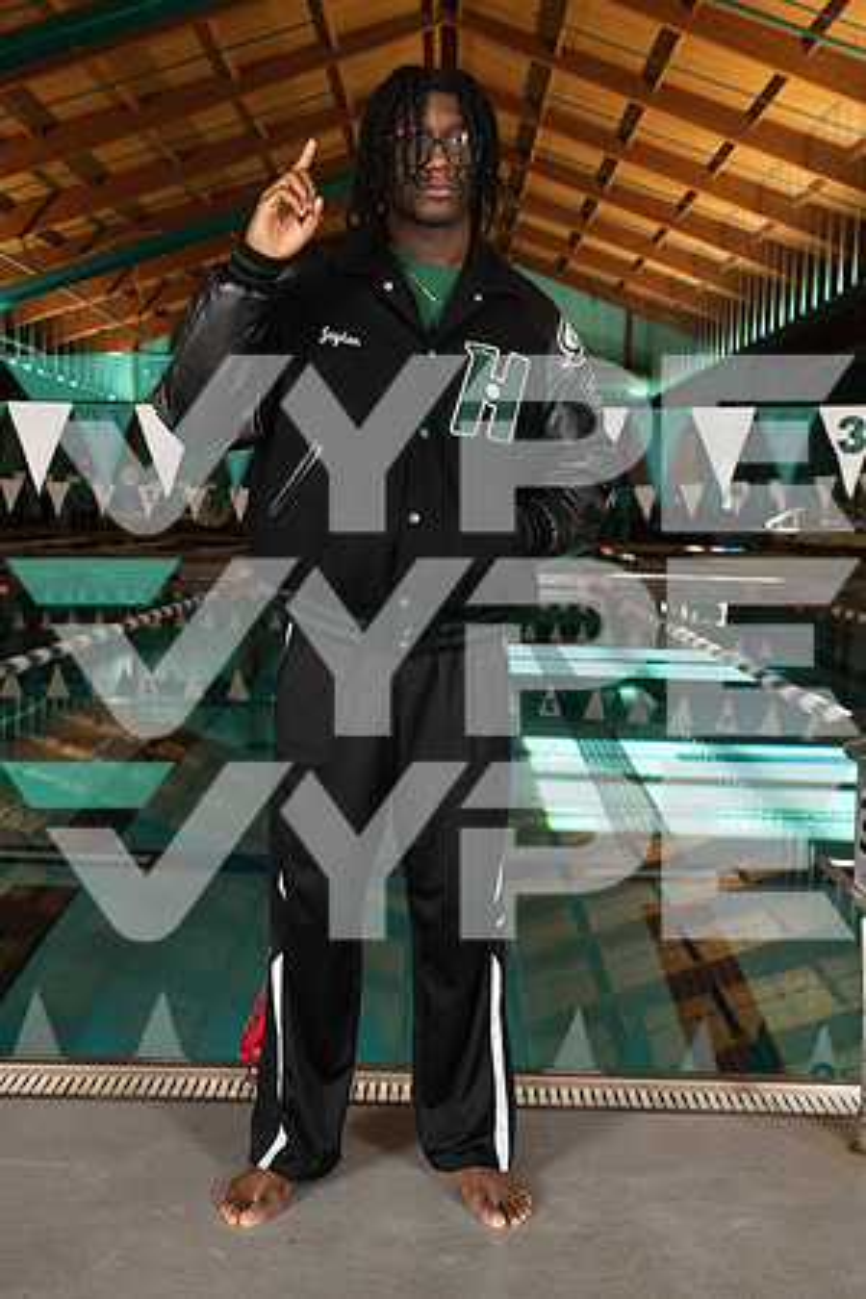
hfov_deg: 29.2
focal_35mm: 46
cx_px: 433
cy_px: 650
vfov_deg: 42.7
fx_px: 1660
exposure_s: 1/250
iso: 800
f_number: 7.1
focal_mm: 46
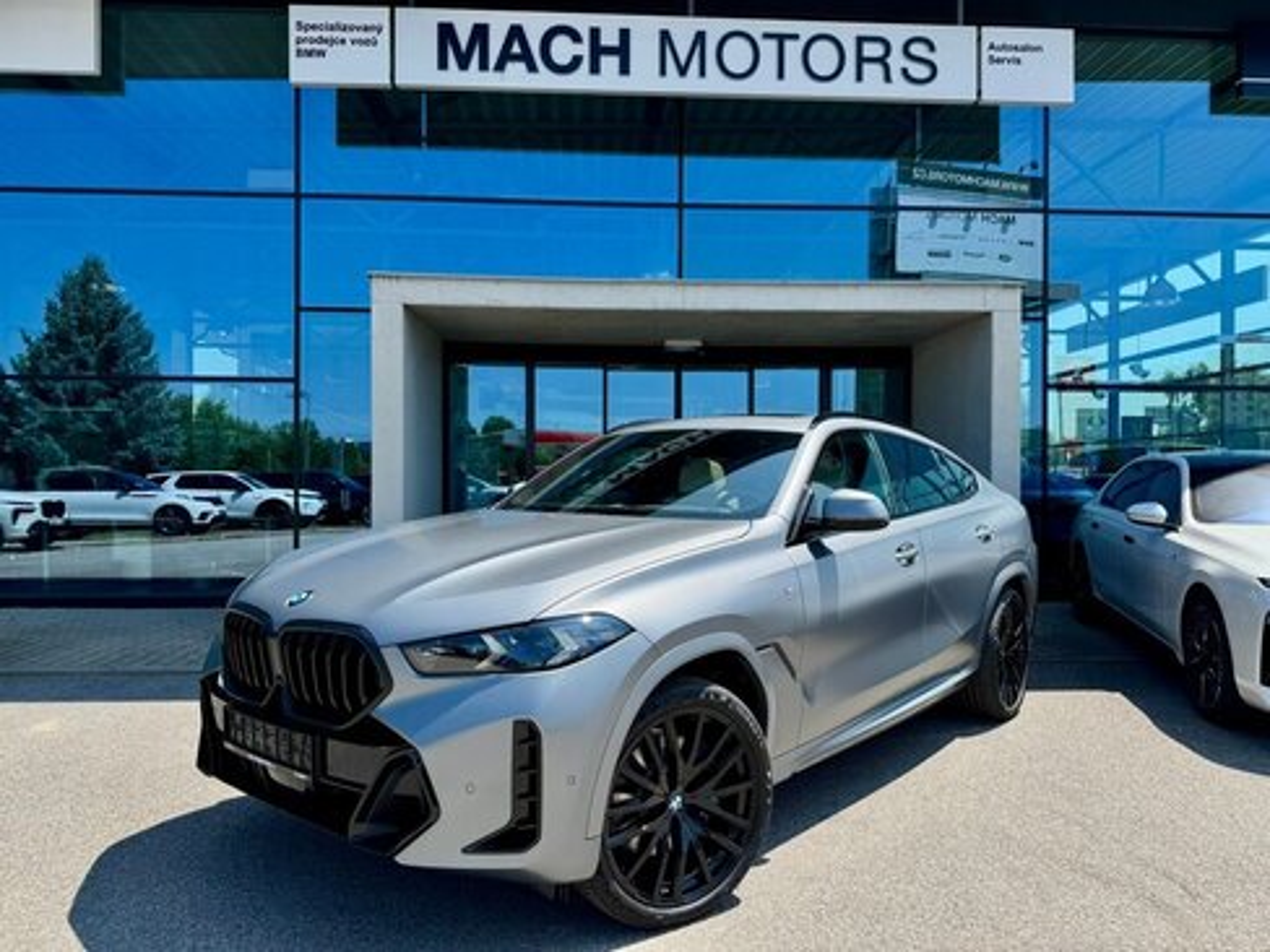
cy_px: 476
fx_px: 881
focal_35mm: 24
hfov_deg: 71.6
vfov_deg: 56.8
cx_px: 635
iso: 80
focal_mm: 6.76
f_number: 1.78
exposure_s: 1/4608
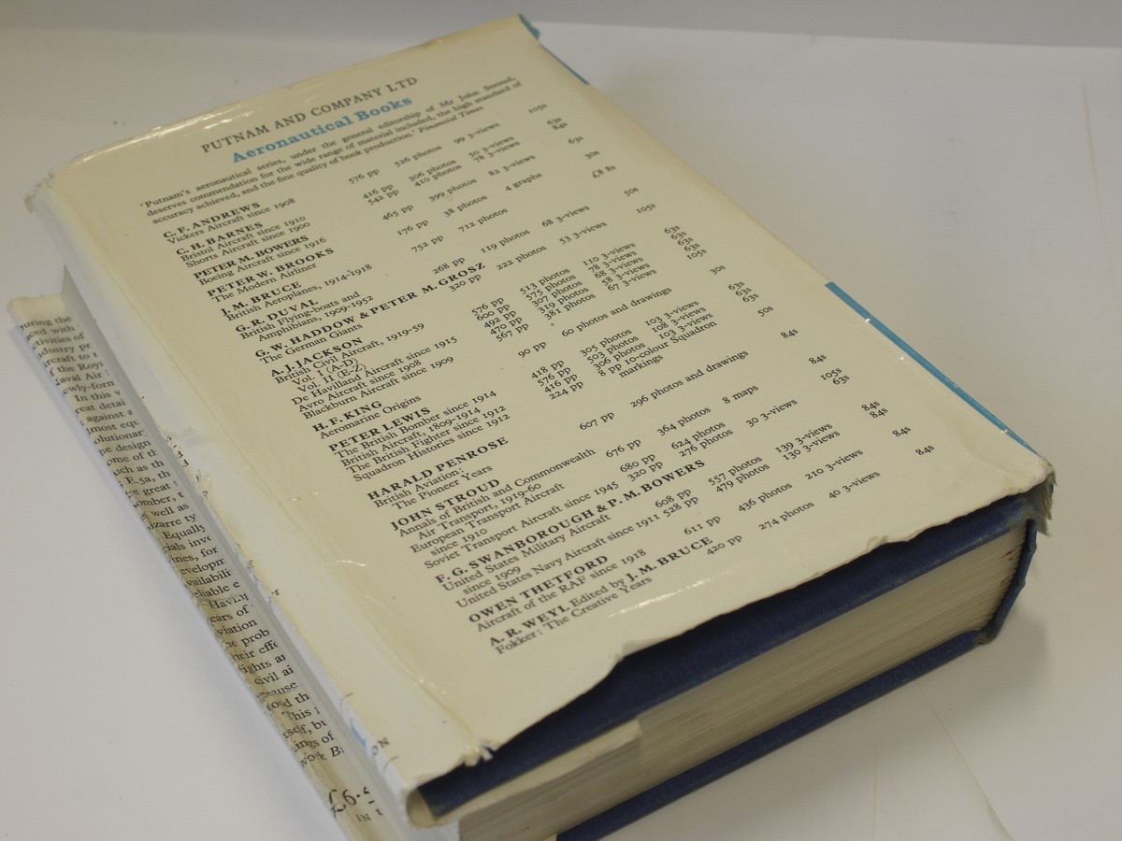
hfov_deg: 32.2
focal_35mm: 60
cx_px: 561
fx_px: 1945
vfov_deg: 24.4
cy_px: 420
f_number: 7.1
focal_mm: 30
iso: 250
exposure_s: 1/40
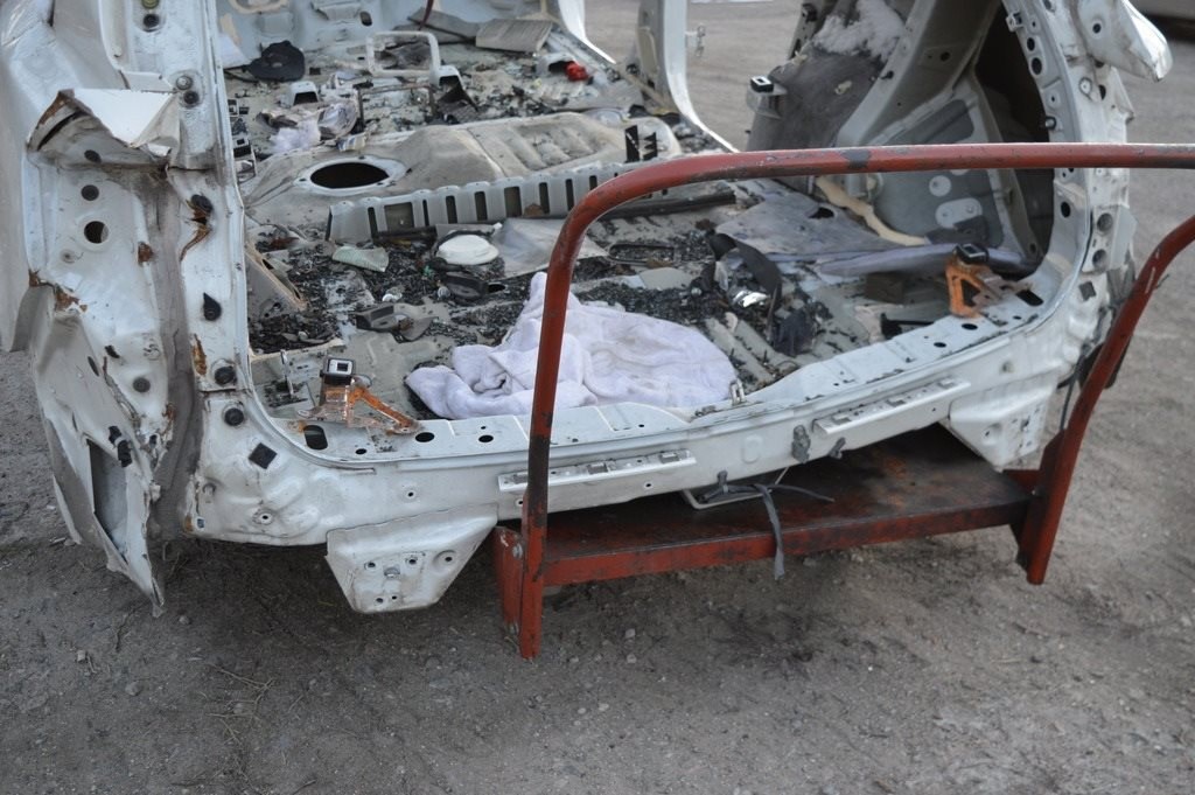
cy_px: 398
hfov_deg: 51.3
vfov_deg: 35.4
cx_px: 598
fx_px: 1244
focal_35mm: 38
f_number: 4
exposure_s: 1/60
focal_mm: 25
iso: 500
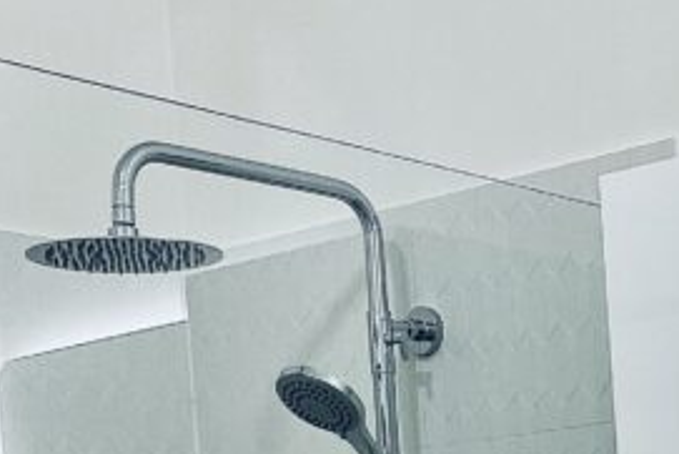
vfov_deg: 12.4
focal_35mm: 102
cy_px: 793
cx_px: 792
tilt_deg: -3.7
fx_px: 1925
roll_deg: +2.8
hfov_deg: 19.0
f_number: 1.8
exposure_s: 1/100
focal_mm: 4.25
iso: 40
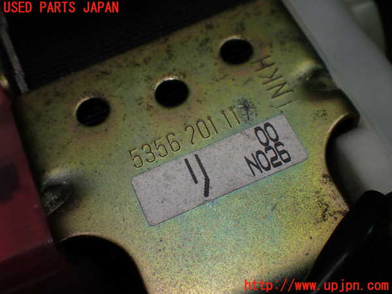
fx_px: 532
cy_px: 147
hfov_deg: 40.4
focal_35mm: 47
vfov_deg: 30.9
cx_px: 196
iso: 160
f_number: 3.1
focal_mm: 8.4
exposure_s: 1/200
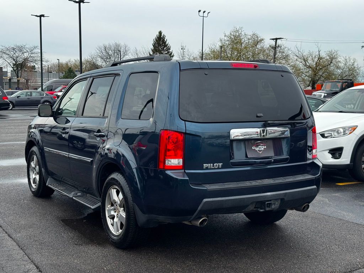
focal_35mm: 48
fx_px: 505
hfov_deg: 39.7
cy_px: 136
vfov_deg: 30.3
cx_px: 182
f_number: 1.78
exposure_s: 1/1681
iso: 64
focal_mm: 6.76
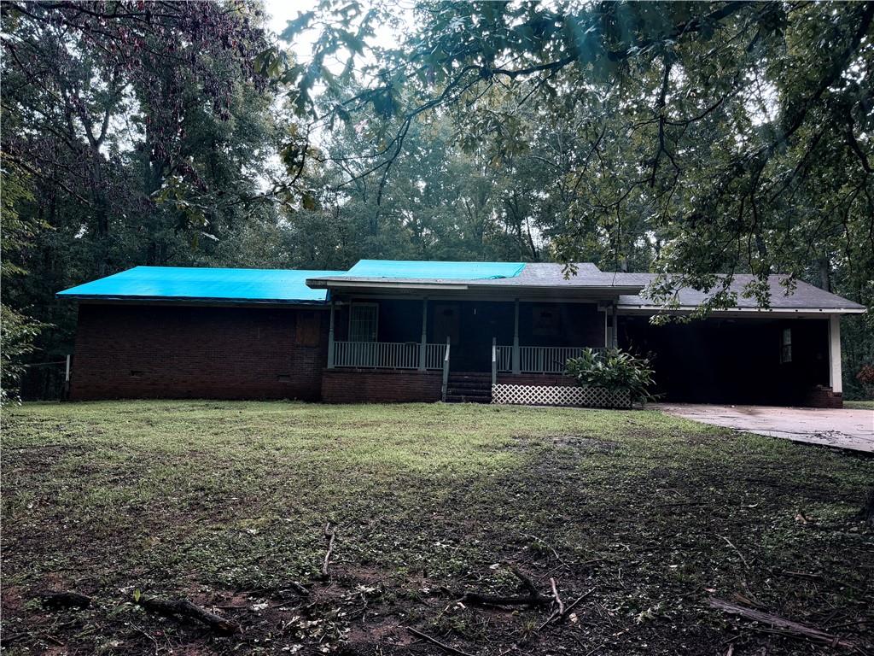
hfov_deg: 71.6
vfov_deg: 56.8
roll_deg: -1.4
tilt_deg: +5.9
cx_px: 437
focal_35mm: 24
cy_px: 328
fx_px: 606
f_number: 1.78
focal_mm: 6.76
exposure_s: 1/127
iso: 200
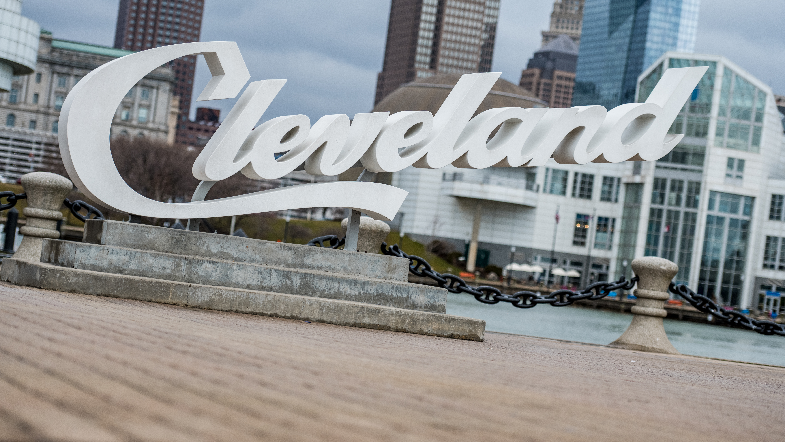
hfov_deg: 21.4
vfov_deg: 12.1
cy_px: 244
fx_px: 2081
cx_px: 394
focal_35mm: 100
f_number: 2.8
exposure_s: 1/2000
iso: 400
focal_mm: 95
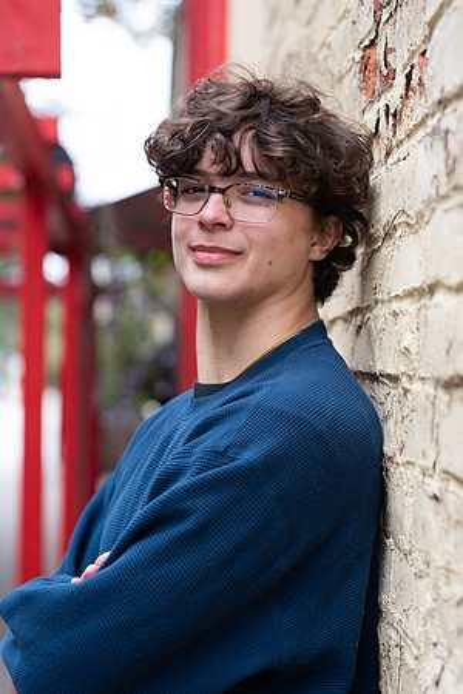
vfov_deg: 23.9
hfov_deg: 16.1
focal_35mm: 85
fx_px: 1640
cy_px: 347
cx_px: 232
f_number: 3.5
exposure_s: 1/125
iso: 160
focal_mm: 85
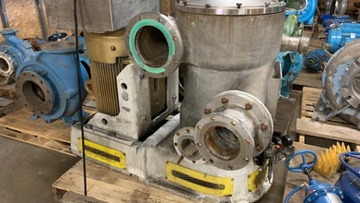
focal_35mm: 29
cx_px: 181
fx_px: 277
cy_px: 105
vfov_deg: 40.2
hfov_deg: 66.1
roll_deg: +0.1
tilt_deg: -26.1
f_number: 1.8
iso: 640
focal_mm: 4.25
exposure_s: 1/30
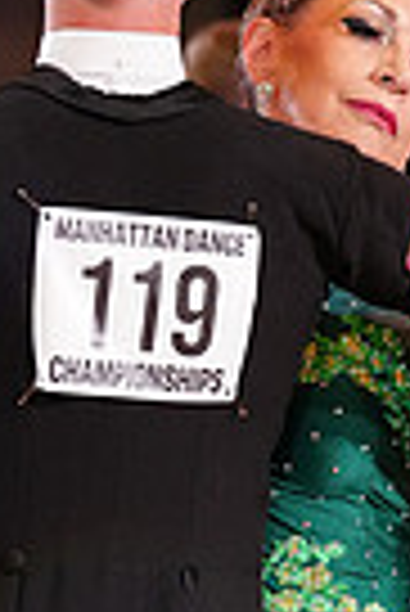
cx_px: 155
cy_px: 765
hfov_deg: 2.9
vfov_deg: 4.3
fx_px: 8059
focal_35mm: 473
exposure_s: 1/640
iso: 2500
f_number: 2.8
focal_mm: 111
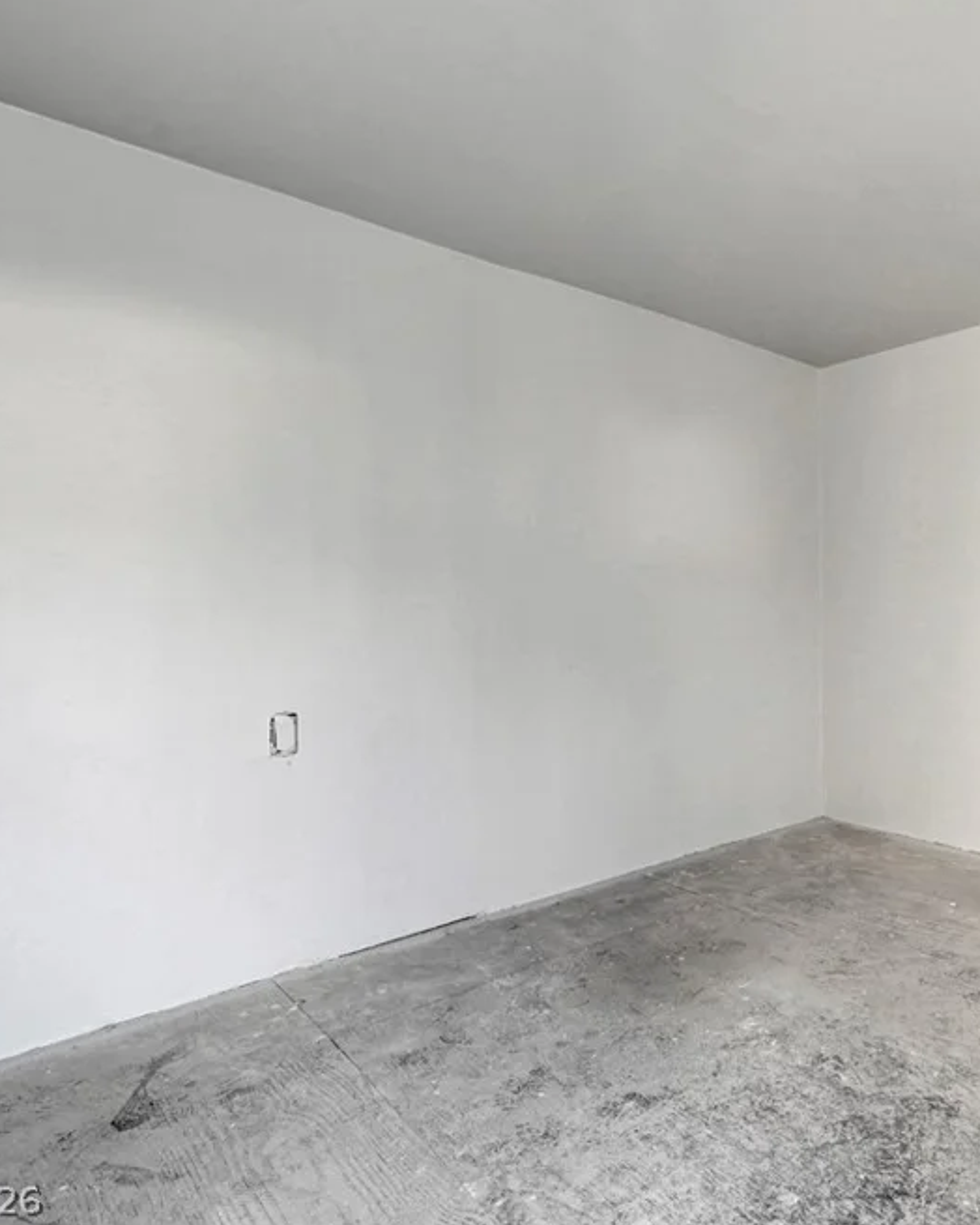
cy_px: 592
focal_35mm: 22
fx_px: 798
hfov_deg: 57.4
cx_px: 814
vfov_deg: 75.0
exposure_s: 1/13
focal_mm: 15
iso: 800
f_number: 8
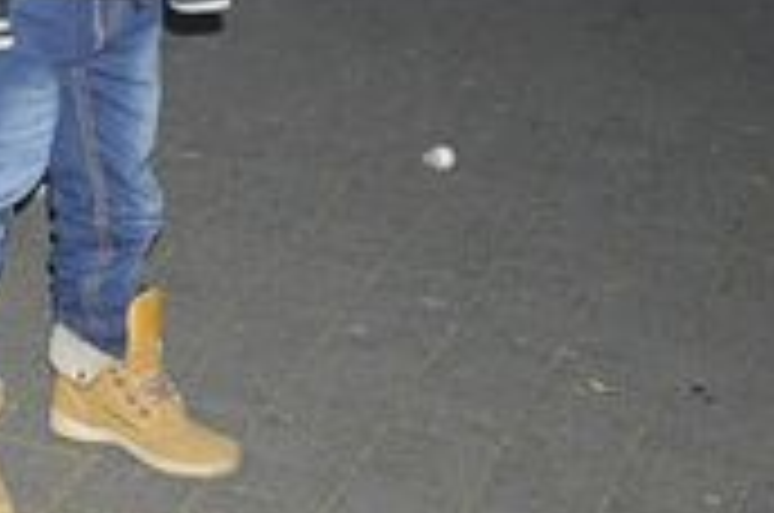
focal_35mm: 155
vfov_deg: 8.4
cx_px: -868
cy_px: -515
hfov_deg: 11.6
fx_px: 3336
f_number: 5
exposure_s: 1/60
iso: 1600
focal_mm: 21
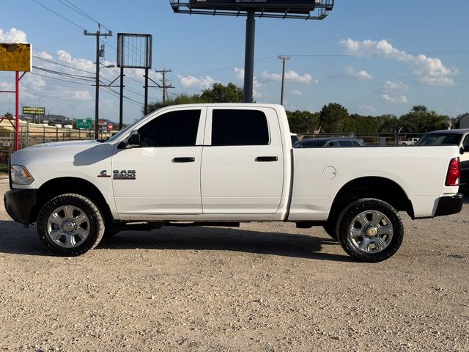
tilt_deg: -3.9
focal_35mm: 48
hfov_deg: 39.7
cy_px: 176
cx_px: 234
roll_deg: -2.0
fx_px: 650
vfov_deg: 30.3
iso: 64
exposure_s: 1/7143
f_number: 1.78
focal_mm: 6.76
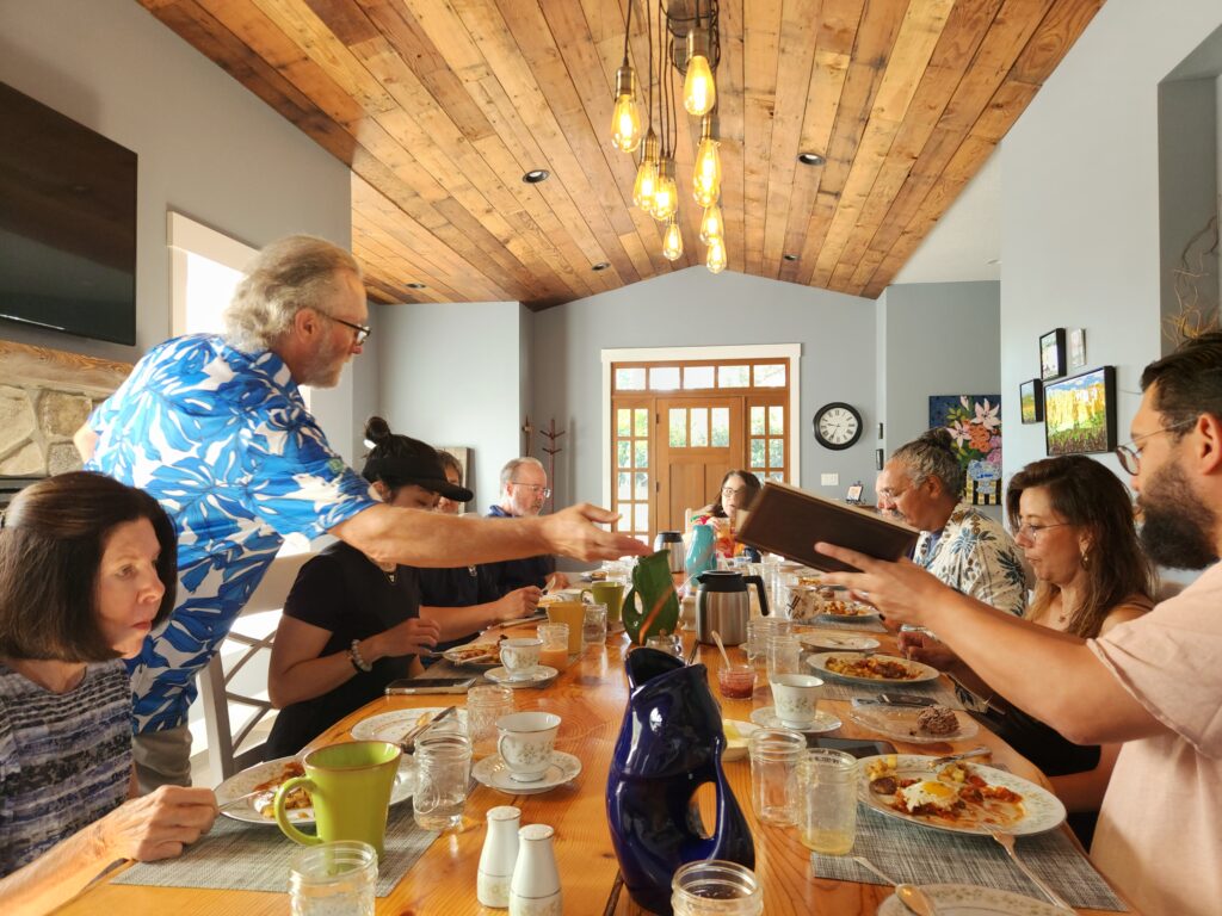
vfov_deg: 58.9
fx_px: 812
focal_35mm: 23
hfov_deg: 73.9
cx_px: 611
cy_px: 458
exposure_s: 1/60
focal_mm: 5.4
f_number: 1.8
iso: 100
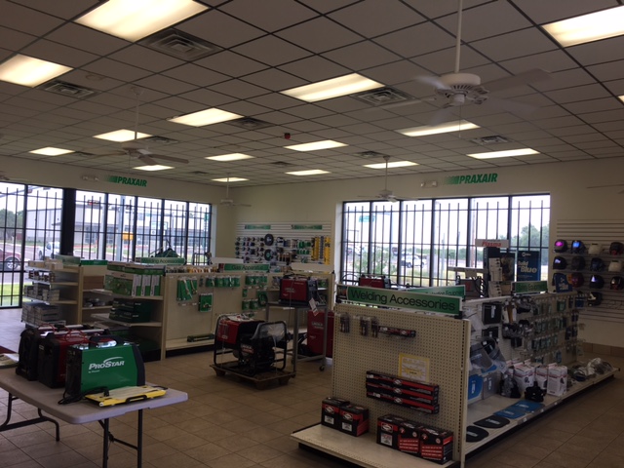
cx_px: 312
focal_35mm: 29
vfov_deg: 48.2
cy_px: 234
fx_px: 523
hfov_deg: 61.7
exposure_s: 1/120
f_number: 2.2
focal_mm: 4.15
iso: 25
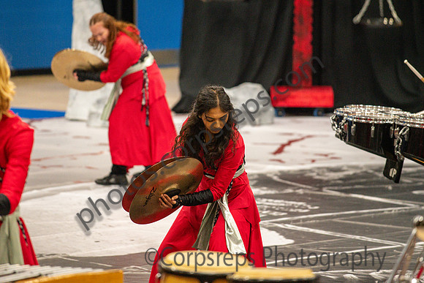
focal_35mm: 254
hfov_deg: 8.1
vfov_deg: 5.4
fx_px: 2987
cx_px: 205
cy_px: 108
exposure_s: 1/500
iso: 6400
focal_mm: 200
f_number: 4
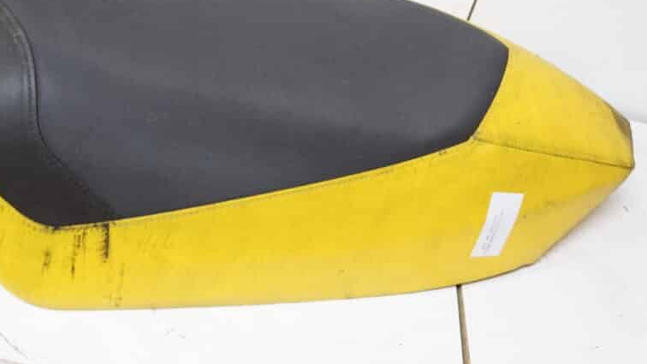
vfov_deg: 26.5
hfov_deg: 45.3
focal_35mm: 45
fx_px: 767
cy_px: 117
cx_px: 240
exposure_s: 1/30
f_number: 5
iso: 3200
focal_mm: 21
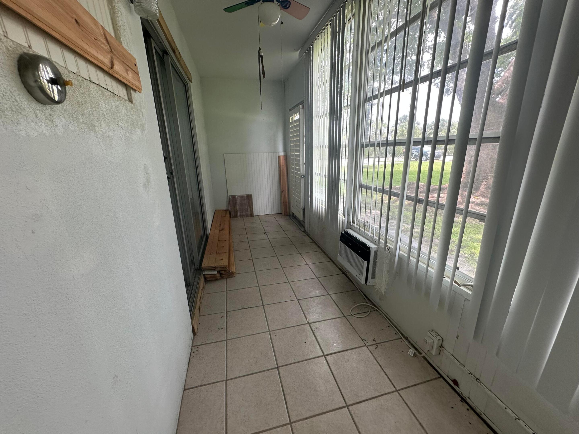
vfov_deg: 85.7
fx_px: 234
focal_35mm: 14
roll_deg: +0.8
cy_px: 217
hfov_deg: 102.1
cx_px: 290
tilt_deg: -16.2
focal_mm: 2.22
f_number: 2.2
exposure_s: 1/99
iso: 80
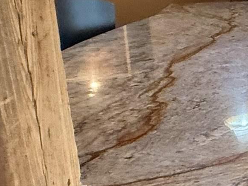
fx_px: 530
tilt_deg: -9.4
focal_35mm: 74
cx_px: 618
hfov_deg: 14.5
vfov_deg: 19.5
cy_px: 12
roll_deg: -2.2
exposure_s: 1/120
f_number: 2.2
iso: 320
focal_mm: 2.22
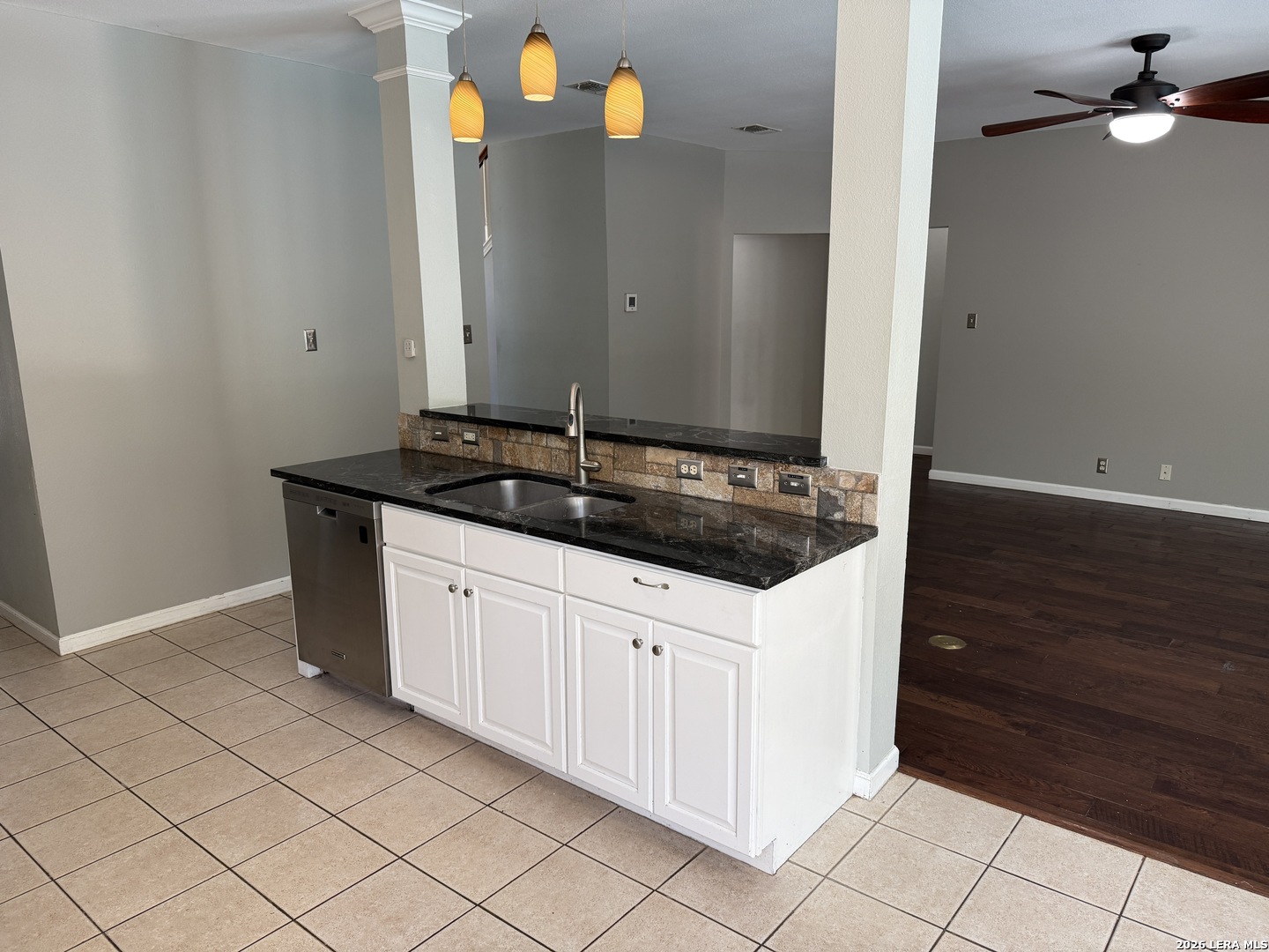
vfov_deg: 56.8
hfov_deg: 71.6
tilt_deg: -11.7
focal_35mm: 24
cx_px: 634
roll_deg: +0.3
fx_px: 880
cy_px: 476
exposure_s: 1/121
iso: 125
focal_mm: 6.76
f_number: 1.78
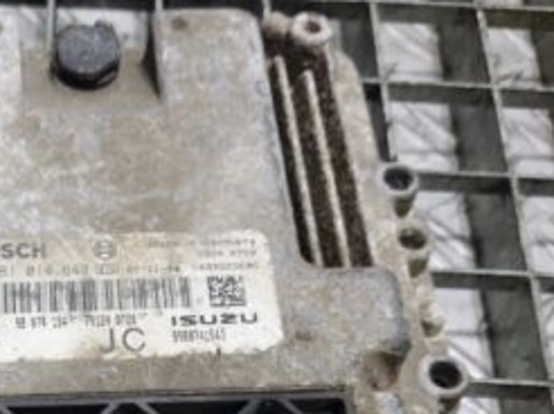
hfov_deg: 30.5
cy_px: 443
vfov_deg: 22.7
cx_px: 68
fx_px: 975
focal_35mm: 61
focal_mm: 5.23
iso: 125
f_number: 1.8
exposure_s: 1/50
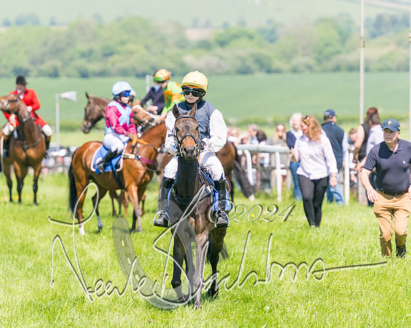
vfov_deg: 5.1
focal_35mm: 305
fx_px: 3706
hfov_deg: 6.3
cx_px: 197
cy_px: 164
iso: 400
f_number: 4
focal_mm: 180
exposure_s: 1/6400
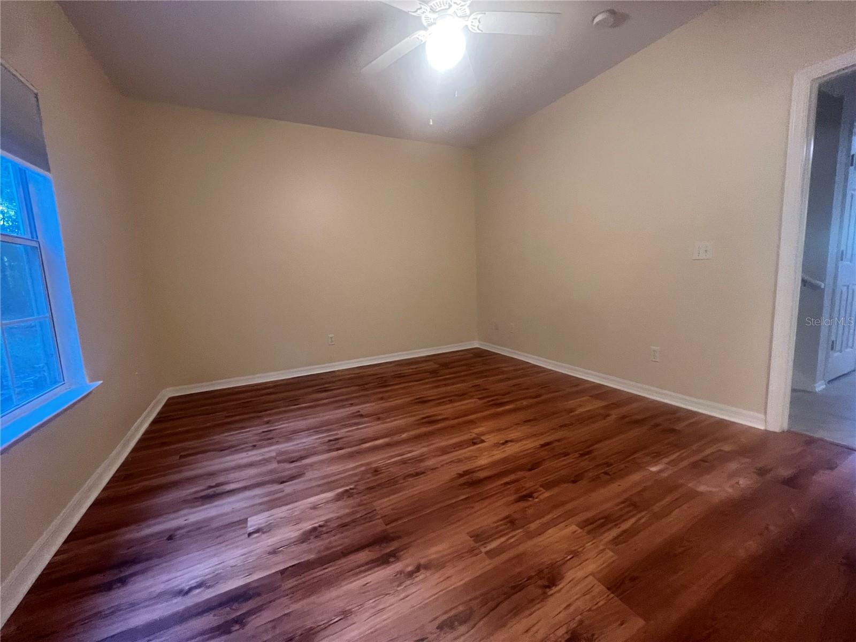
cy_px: 321
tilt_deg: -7.5
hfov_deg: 106.2
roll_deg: +3.1
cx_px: 428
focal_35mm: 13
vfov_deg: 89.9
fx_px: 321
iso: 400
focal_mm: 1.57
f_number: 1.8
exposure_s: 1/60
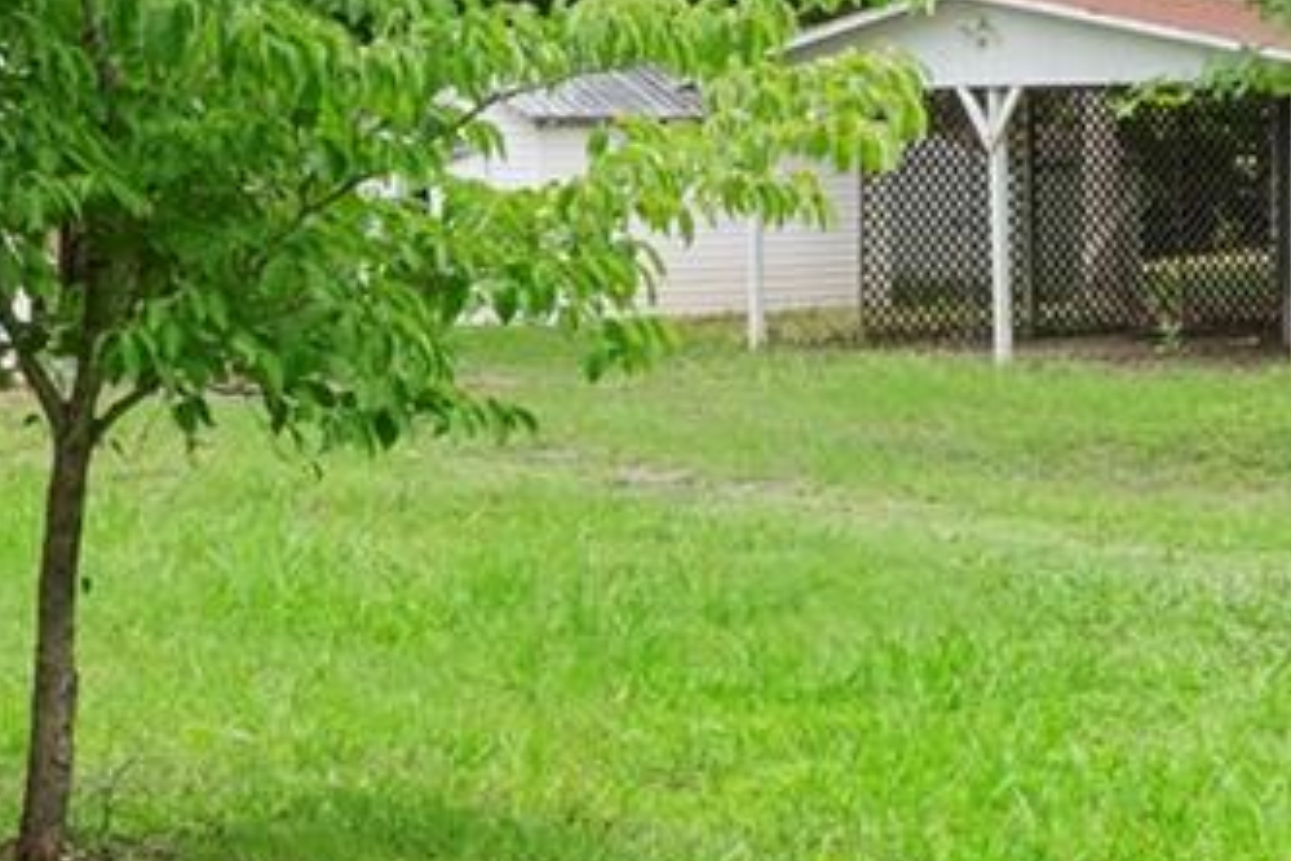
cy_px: 66
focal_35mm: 85
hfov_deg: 23.2
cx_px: 143
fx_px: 3059
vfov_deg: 15.8
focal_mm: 18.5
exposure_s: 1/40
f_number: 9
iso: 250
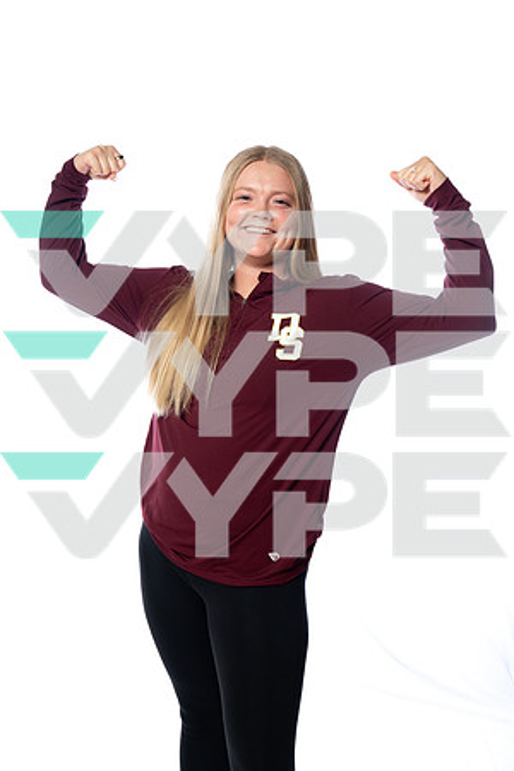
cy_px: 386
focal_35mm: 43
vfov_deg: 45.4
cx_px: 257
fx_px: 921
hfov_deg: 31.2
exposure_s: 1/250
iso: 640
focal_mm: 43
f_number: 5.6
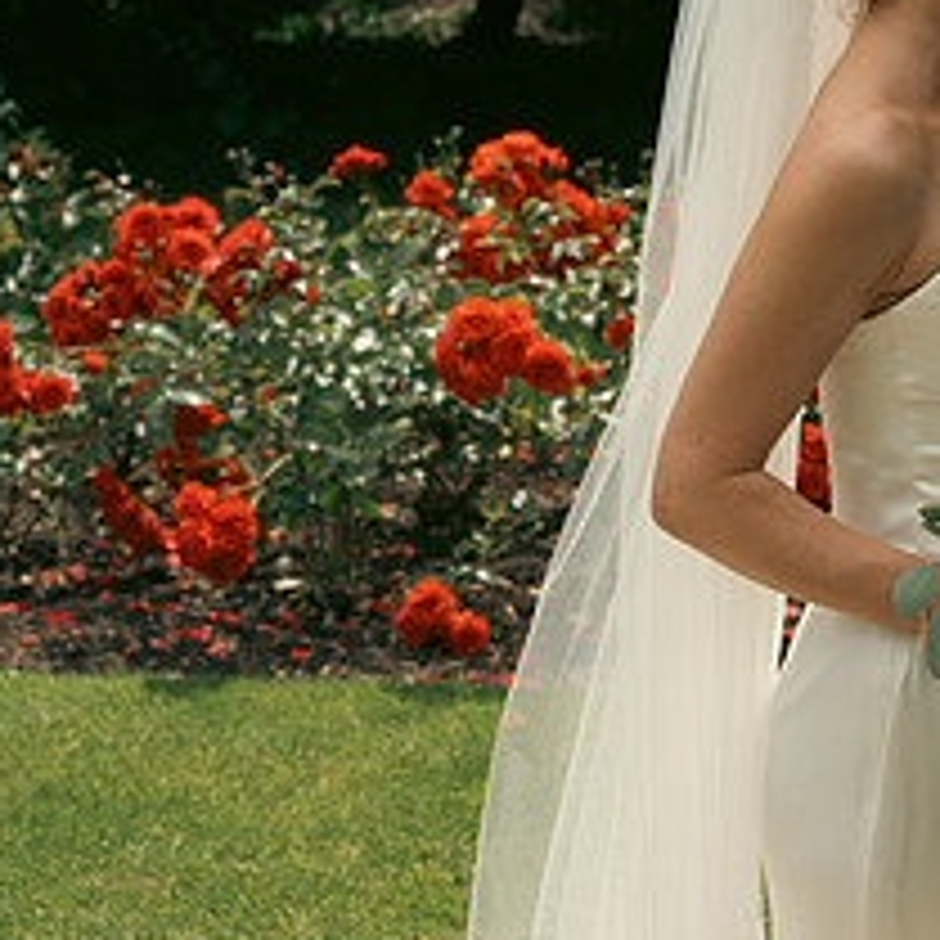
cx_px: 1138
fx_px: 3840
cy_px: 394
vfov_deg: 13.9
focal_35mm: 125
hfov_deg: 13.6
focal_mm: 53
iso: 50
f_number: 5
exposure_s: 1/160
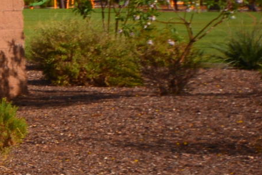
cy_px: -122
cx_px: -582
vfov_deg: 6.7
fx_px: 1455
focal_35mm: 200
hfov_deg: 8.3
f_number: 11
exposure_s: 1/400
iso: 200
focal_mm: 20
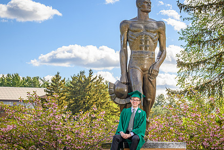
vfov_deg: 13.1
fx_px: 654
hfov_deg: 19.4
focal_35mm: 105
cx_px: 133
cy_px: 82
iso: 80
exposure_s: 1/200
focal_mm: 70
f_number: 8
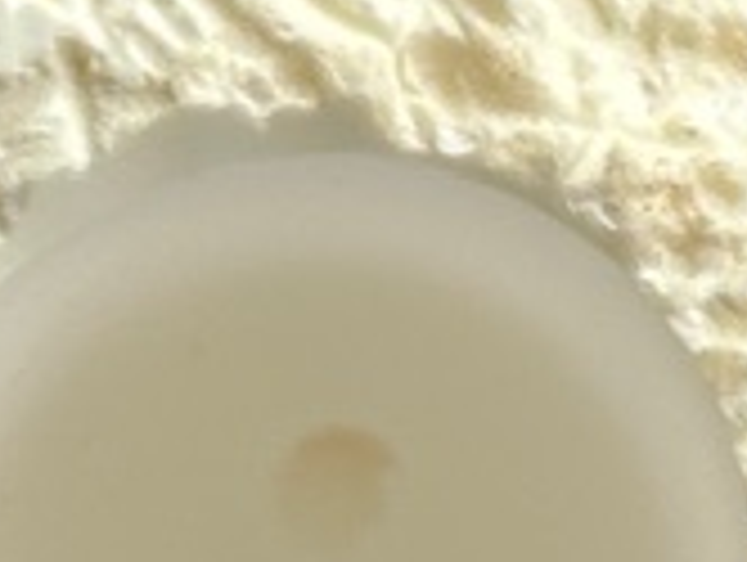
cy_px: -207
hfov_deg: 5.2
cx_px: 1530
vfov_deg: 4.0
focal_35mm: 370
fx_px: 7996
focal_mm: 6.86
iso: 64
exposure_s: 1/360
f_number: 1.78
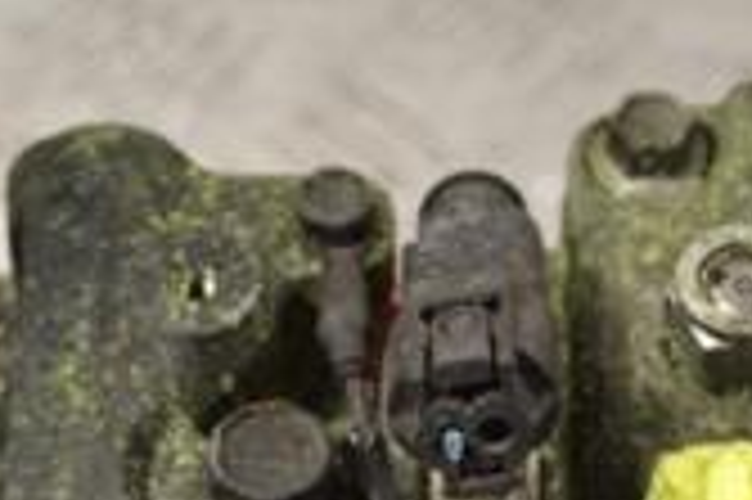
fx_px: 3819
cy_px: 644
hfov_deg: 11.2
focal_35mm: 183
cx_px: 545
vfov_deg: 7.4
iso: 160
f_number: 5
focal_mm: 34
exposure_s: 1/30
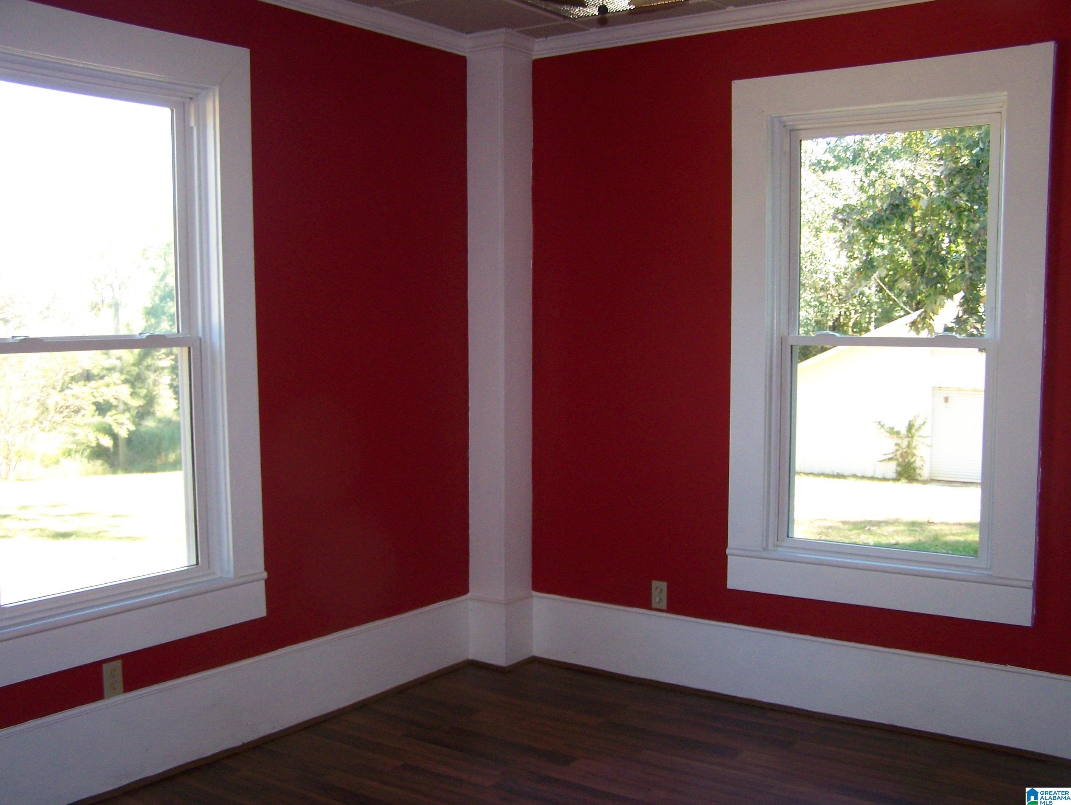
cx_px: 536
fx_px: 1176
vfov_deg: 37.8
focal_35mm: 38
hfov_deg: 48.9
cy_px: 402
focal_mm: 6.3
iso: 160
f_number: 2.8
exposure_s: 1/60
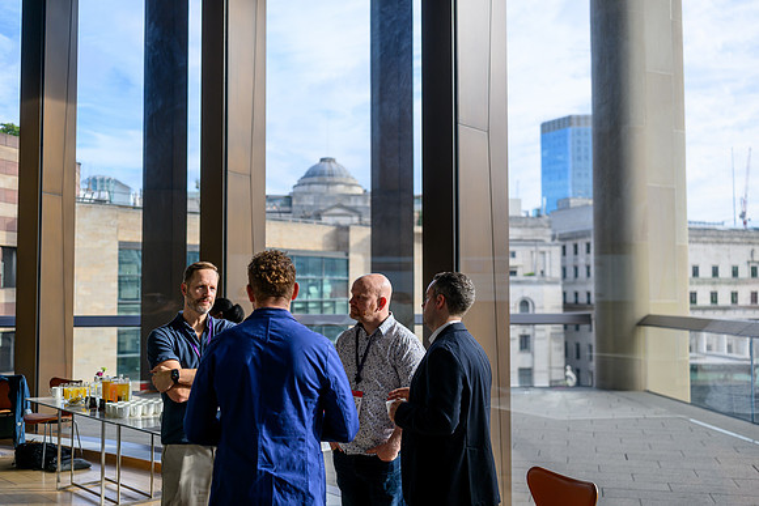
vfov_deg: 37.0
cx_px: 380
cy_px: 253
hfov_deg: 53.3
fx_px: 757
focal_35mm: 36
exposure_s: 1/640
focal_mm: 35
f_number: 2
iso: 100
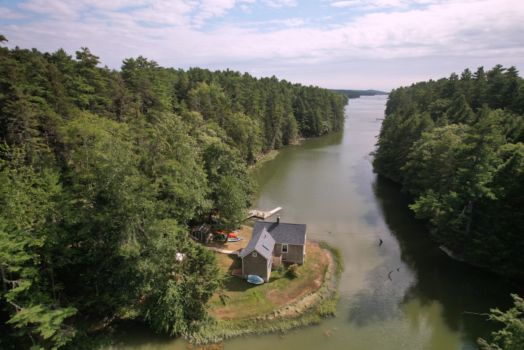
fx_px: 320
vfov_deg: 57.2
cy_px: 175
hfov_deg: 78.6
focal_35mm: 22
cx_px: 262
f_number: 2.8
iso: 100
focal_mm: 8.38
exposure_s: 1/350
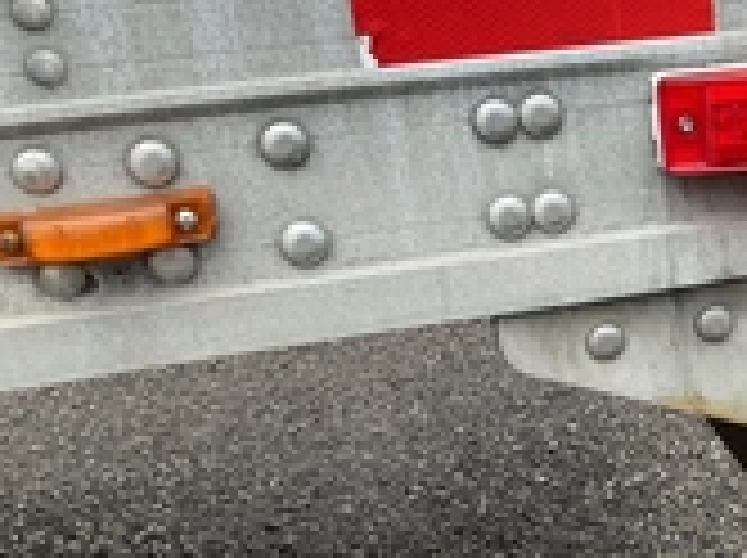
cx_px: 873
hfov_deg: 25.3
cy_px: 418
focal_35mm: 70
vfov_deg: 20.8
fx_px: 1508
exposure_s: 1/122
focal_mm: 3
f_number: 1.8
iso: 32
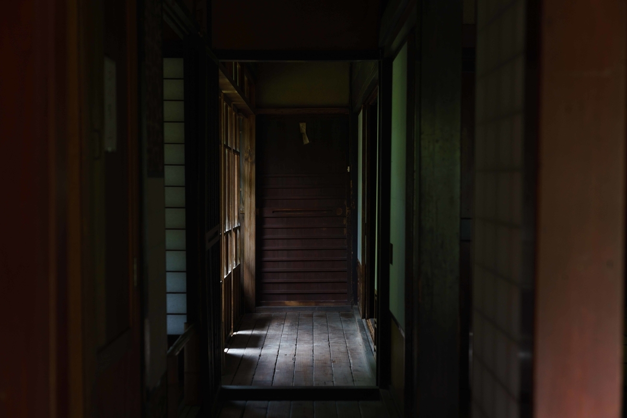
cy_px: 209
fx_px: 1219
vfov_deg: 19.5
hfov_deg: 28.8
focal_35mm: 70
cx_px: 314
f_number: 4.5
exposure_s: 1/50
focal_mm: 70
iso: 400
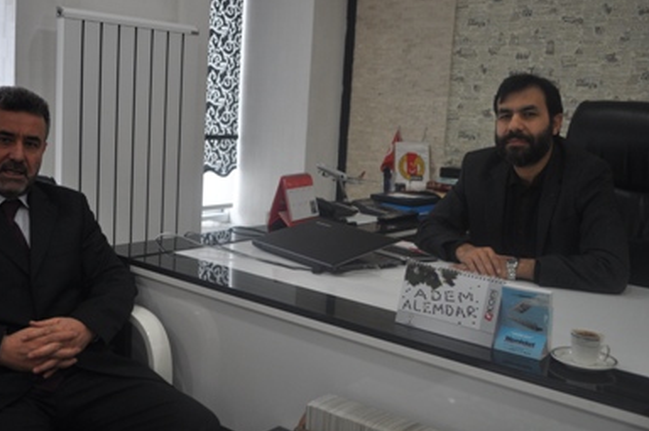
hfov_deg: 46.3
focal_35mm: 42
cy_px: 188
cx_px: 272
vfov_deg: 31.8
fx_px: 756
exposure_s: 1/60
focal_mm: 24
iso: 640
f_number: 4
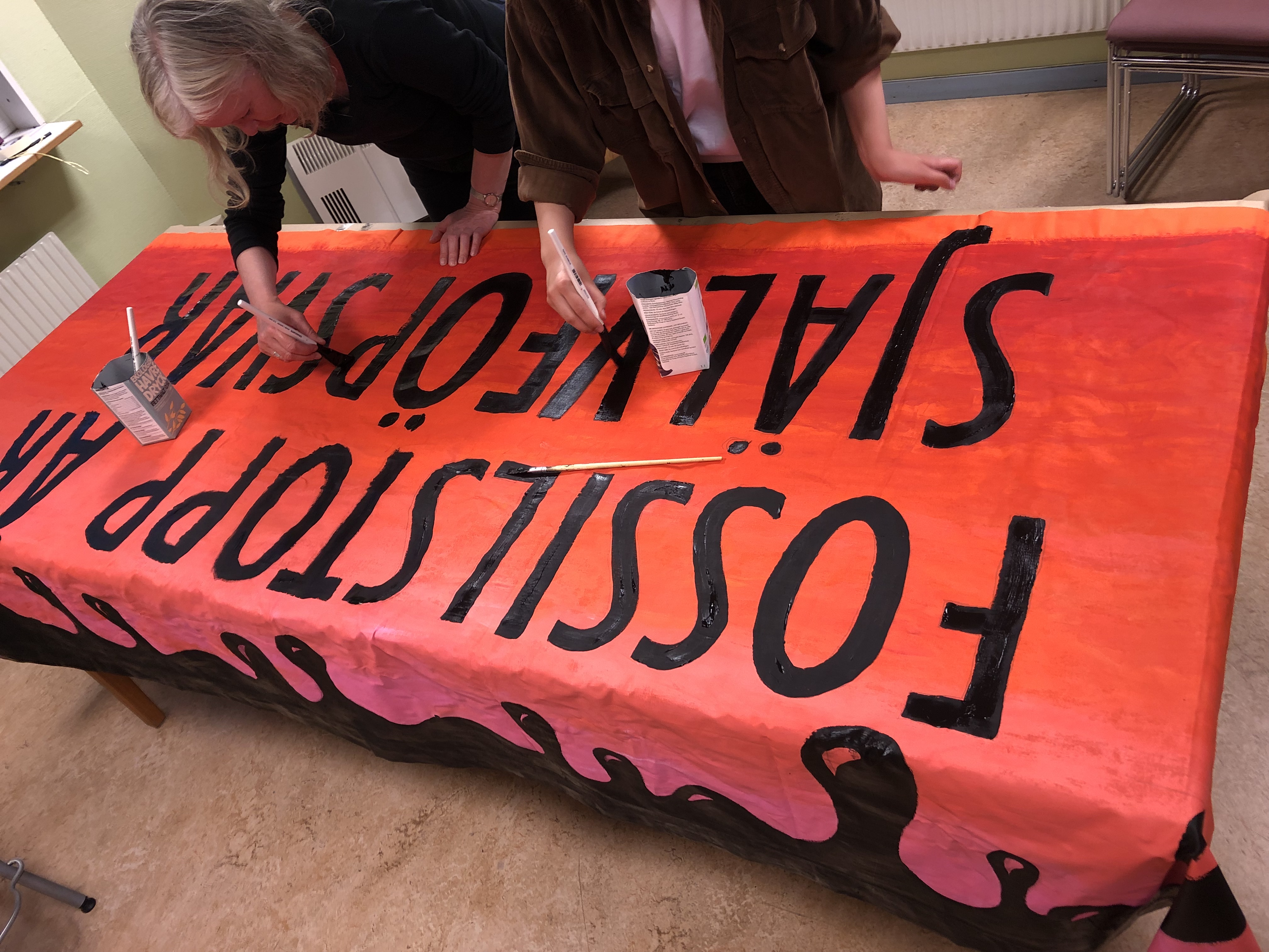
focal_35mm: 28
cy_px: 476
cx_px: 634
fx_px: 1026
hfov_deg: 63.4
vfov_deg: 49.7
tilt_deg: -40.4
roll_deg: +24.1
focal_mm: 3.99
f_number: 1.8
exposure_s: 1/17
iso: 50
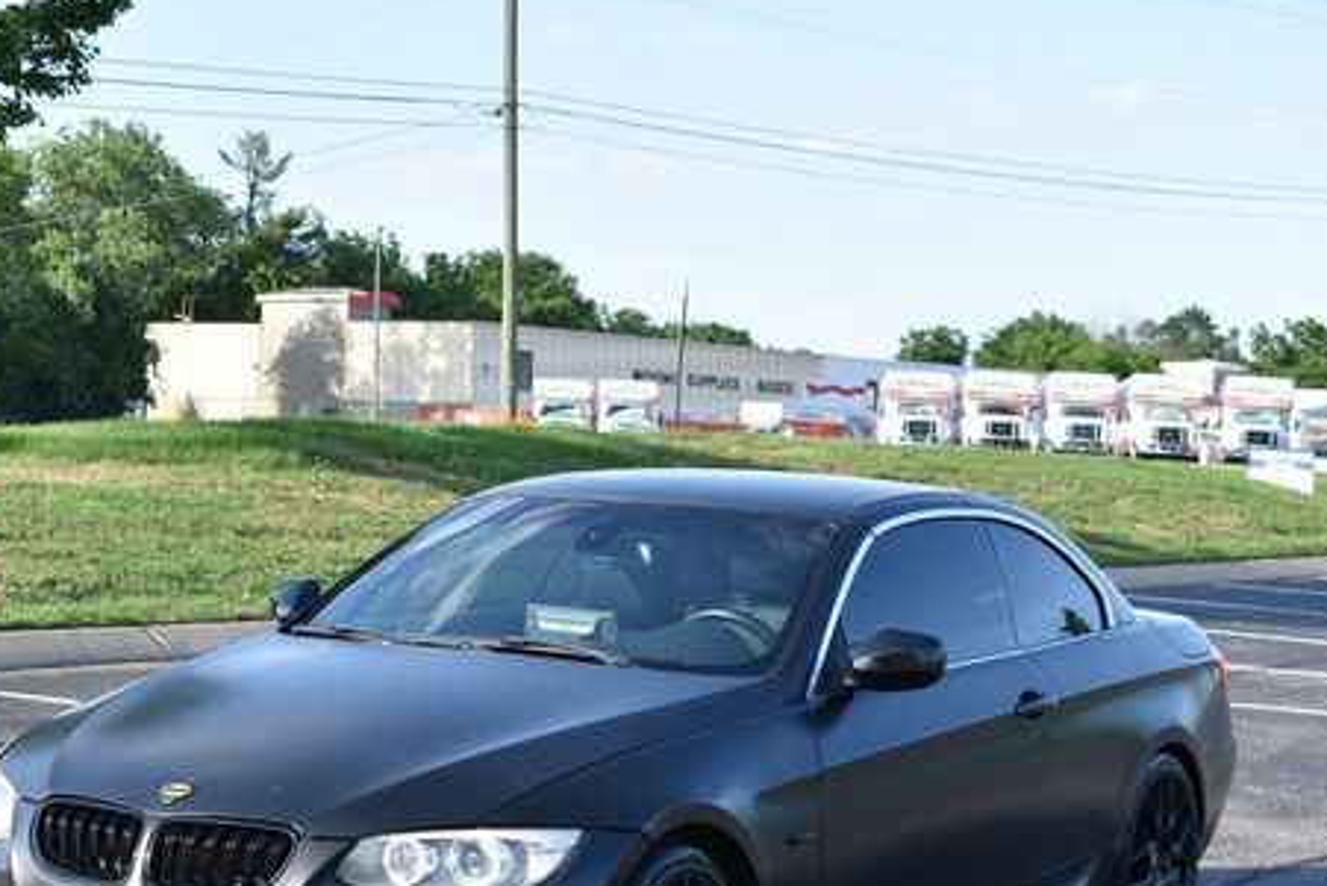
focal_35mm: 96
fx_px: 3529
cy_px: 590
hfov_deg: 21.3
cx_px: 571
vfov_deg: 14.3
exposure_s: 1/250
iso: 200
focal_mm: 45
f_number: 7.1
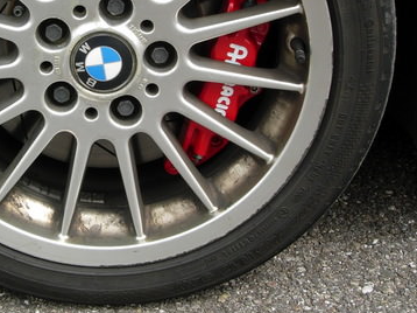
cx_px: 108
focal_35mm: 68
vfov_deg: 21.4
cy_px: 74
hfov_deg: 28.2
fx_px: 819
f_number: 4.8
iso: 79
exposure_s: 1/322
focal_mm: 7.8
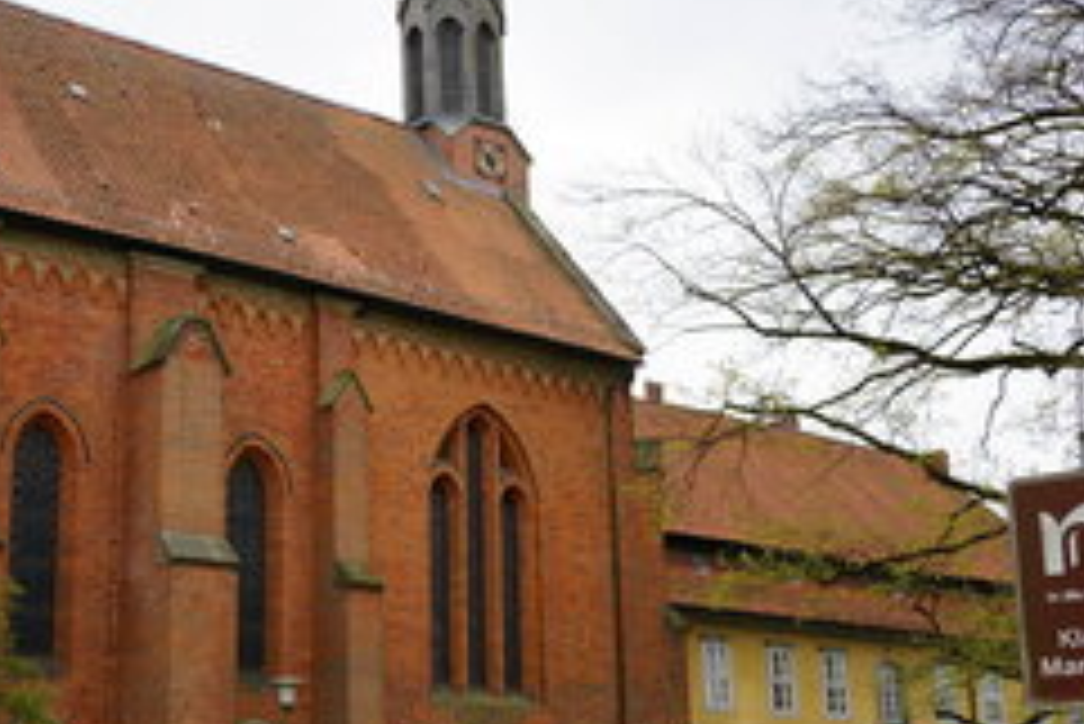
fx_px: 1747
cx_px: 405
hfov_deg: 34.3
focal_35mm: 58
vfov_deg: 23.4
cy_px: 420
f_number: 7.1
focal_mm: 35
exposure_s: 1/160
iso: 100
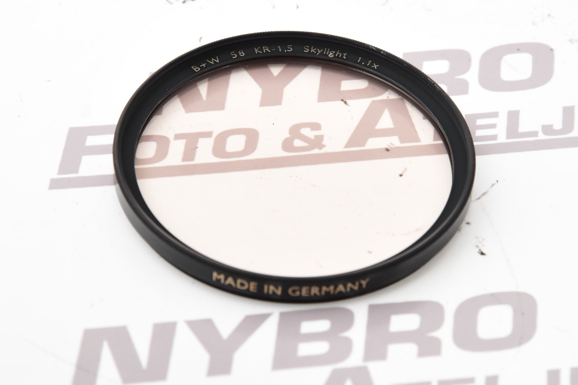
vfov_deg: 11.4
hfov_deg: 17.1
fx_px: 1926
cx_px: 289
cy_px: 192
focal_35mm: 120
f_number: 11
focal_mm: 120
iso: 2500
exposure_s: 1/200
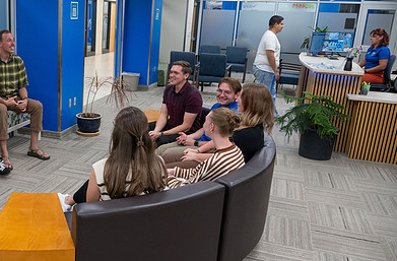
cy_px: 134
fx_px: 428
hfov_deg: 47.2
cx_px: 83
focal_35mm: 39
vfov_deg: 33.9
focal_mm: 24
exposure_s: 1/250
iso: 1250
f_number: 4
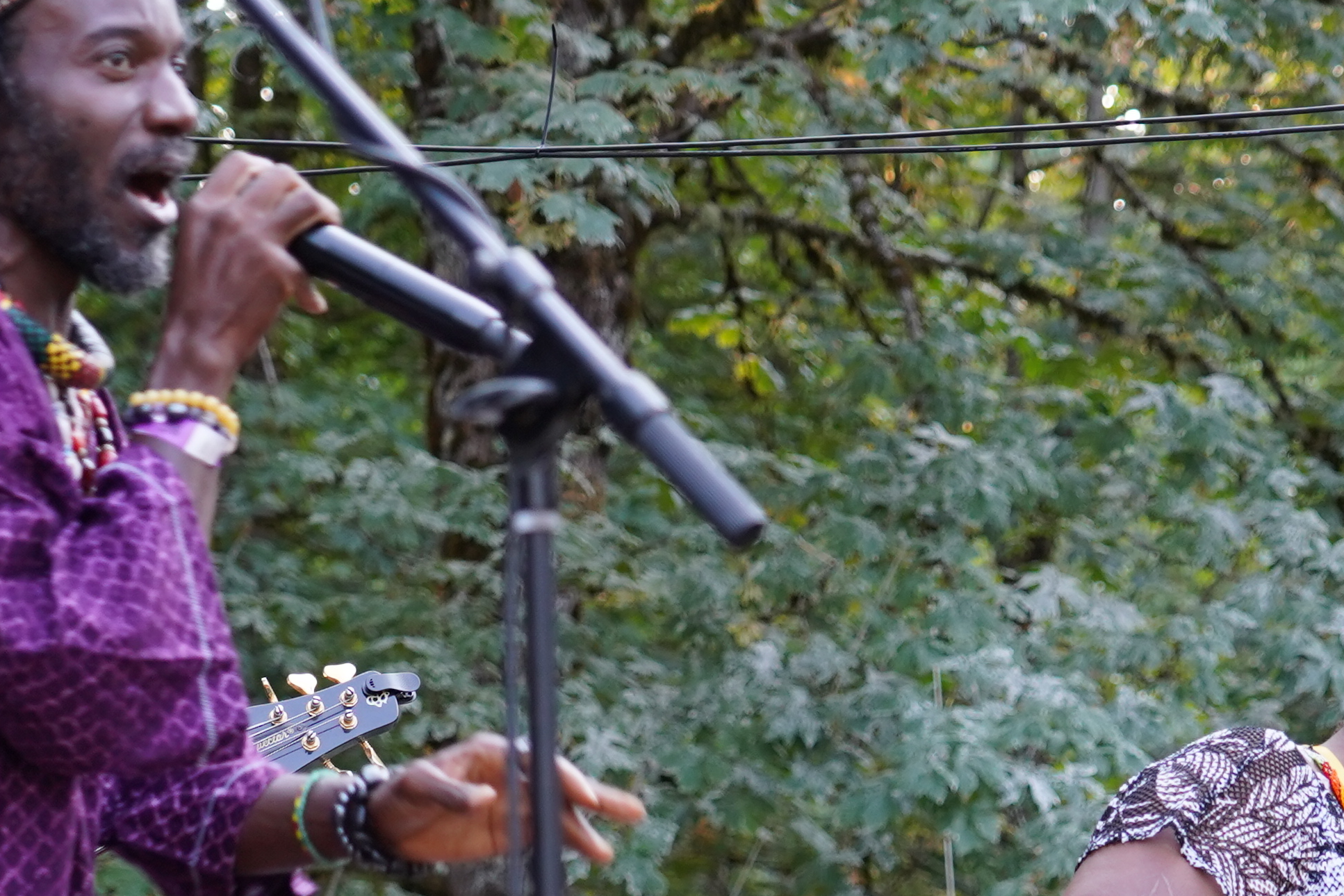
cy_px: 1020
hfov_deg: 11.2
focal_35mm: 183
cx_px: 905
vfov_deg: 7.5
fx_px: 6833
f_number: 4
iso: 500
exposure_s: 1/160
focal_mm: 59
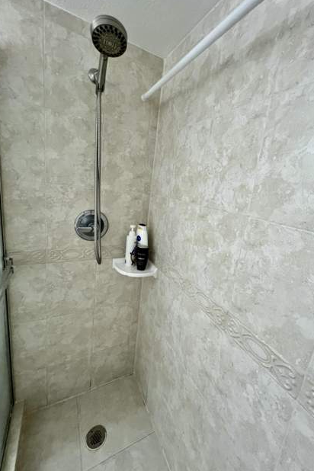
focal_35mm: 14
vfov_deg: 104.2
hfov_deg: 81.0
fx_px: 183
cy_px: 228
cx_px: 173
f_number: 1.8
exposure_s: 1/60
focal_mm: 1.57
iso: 320
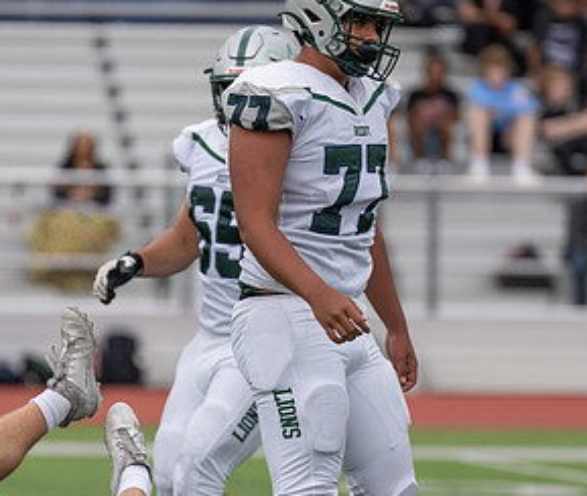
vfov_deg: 3.2
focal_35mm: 500
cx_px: 256
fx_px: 8877
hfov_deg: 3.8
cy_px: 333
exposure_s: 1/1250
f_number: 2.8
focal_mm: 200
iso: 250
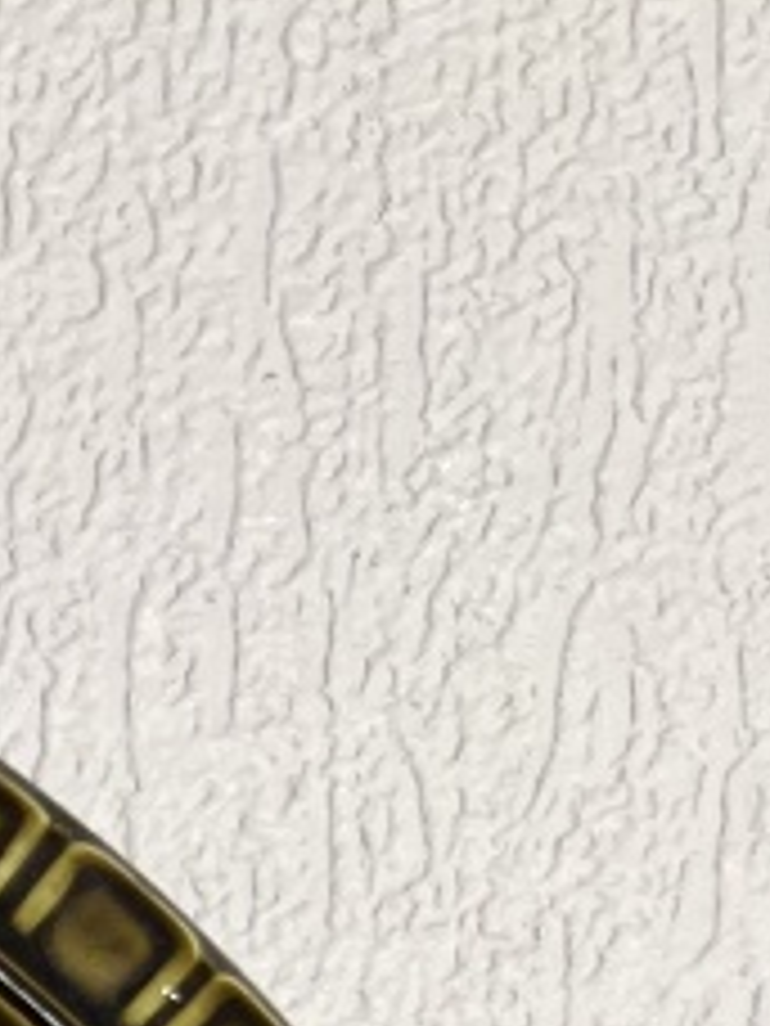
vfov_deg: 11.8
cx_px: -1166
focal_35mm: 137
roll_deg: +0.7
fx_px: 4063
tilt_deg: -7.8
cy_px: 2439
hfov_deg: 9.5
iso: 80
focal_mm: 5.1
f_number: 1.6
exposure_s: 1/100
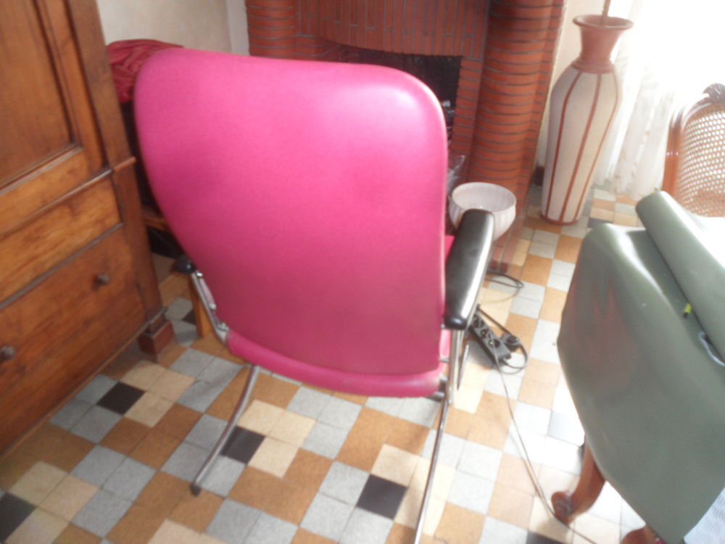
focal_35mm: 27
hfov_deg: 65.3
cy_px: 272
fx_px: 565
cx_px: 362
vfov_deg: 51.4
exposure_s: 1/4
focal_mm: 4.9
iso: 200
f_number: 3.5
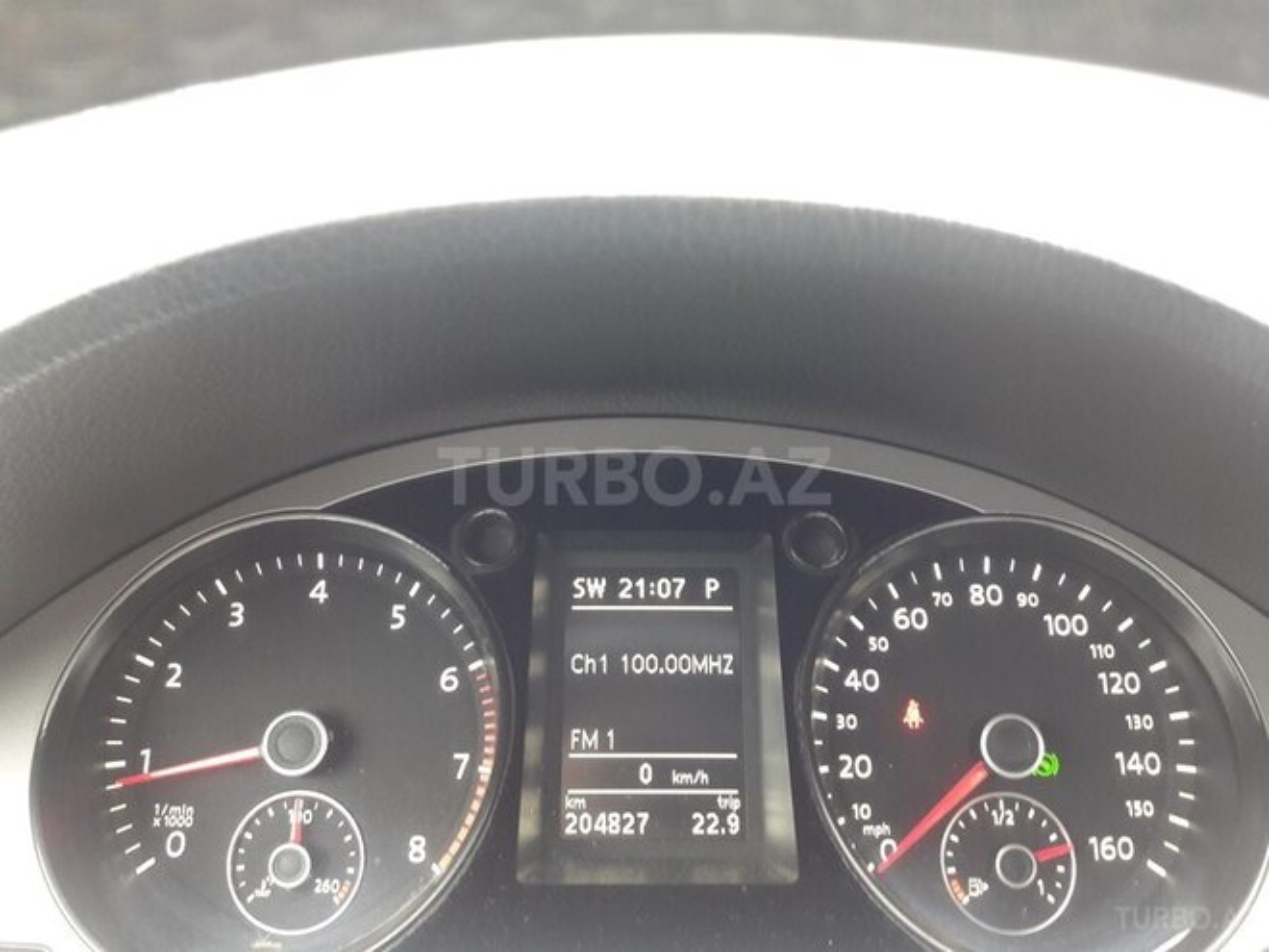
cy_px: 476
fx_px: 1026
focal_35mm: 28
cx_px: 634
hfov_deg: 63.4
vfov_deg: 49.7
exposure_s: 1/20
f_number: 1.9
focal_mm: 3.7
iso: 200
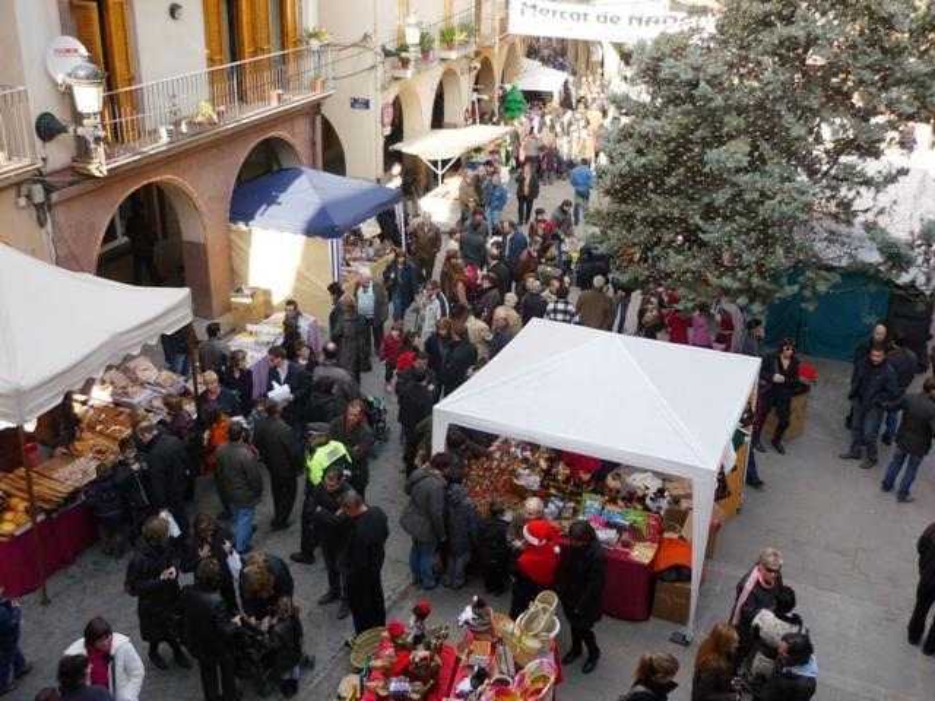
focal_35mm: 33
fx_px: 891
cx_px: 468
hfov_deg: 55.4
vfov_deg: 42.9
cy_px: 350
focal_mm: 5.5
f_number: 2.8
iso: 100
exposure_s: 1/250
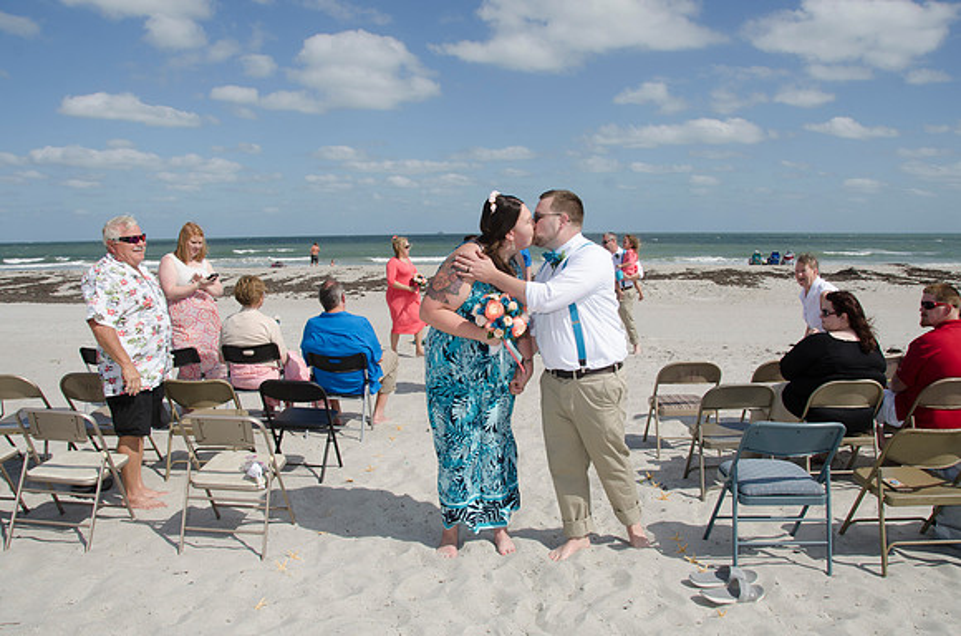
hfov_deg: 67.5
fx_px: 719
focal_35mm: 27
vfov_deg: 47.7
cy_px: 318
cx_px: 480
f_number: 10
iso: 100
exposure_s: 1/250
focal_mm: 18
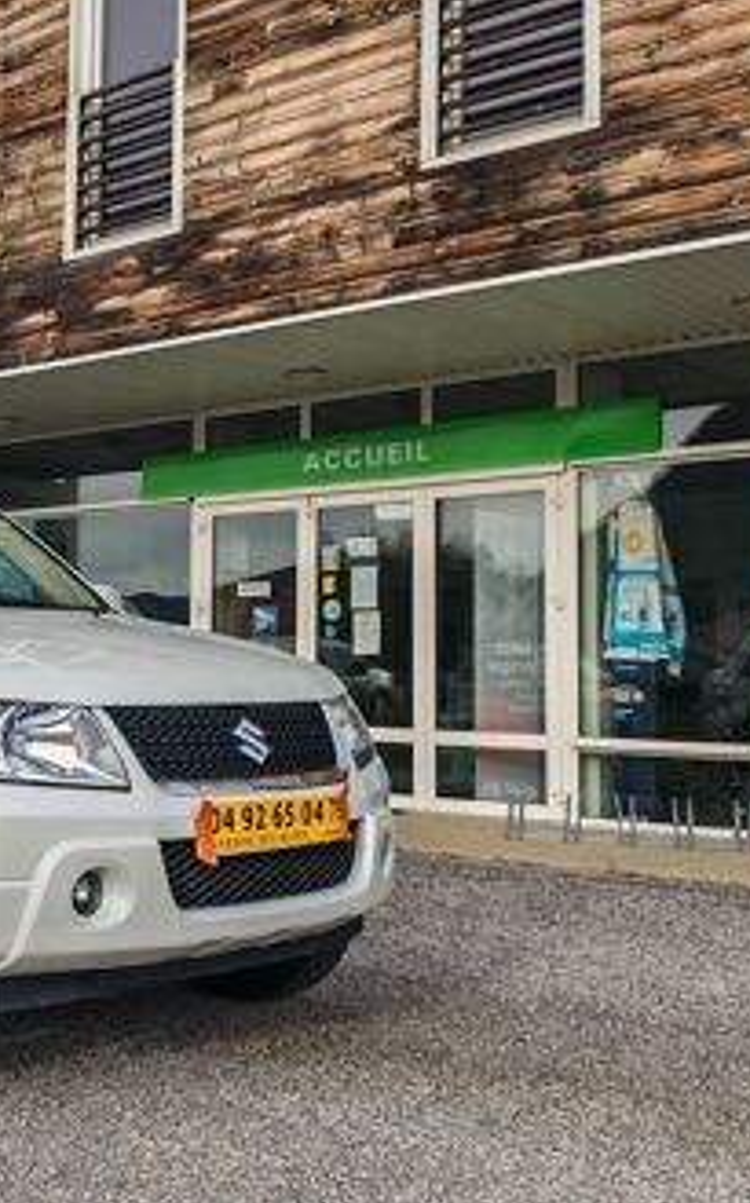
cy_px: 563
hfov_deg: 25.7
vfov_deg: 41.8
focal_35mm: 48
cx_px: 40
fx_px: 1573
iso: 50
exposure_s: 1/600
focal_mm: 6.83
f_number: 2
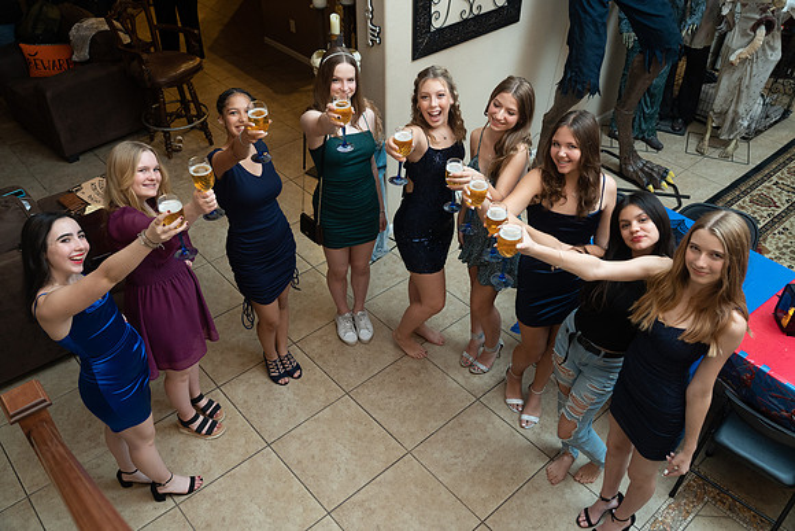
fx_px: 663
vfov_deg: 43.6
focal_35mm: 30
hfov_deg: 61.9
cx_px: 398
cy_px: 266
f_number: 4
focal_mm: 30
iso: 1600
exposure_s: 1/50
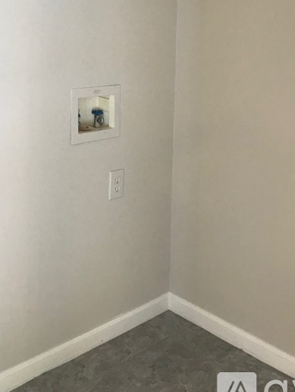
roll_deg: -1.5
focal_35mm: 47
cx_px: 130
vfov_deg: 39.0
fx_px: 534
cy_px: 82
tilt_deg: -5.1
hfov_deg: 30.9
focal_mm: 3.99
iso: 40
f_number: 1.8
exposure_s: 1/15
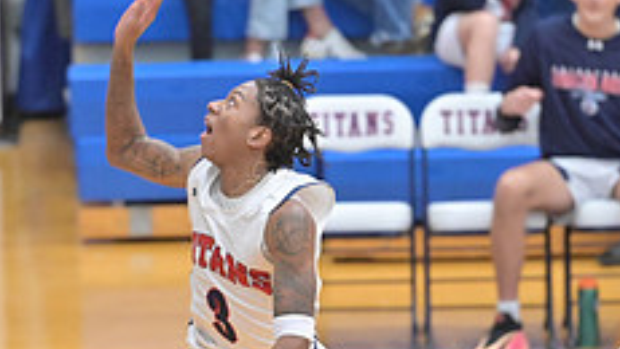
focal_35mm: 526
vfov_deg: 2.3
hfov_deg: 4.1
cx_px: 266
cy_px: 212
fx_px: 8648
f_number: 4
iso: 8000
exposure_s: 1/800
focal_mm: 200
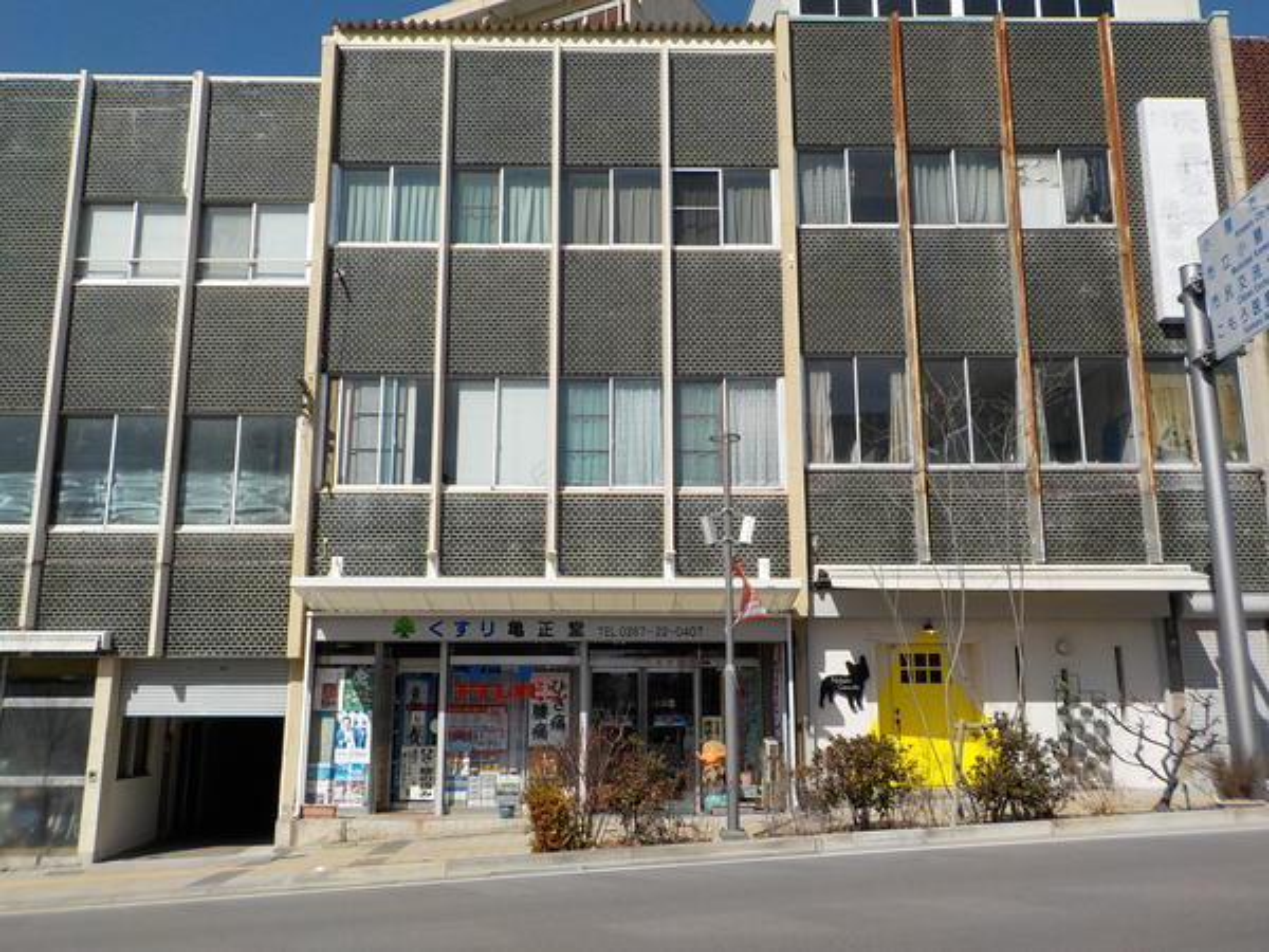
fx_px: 1100
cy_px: 476
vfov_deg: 46.8
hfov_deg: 60.0
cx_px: 634
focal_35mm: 30
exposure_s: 1/2000
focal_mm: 4.1
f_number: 3.3
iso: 125
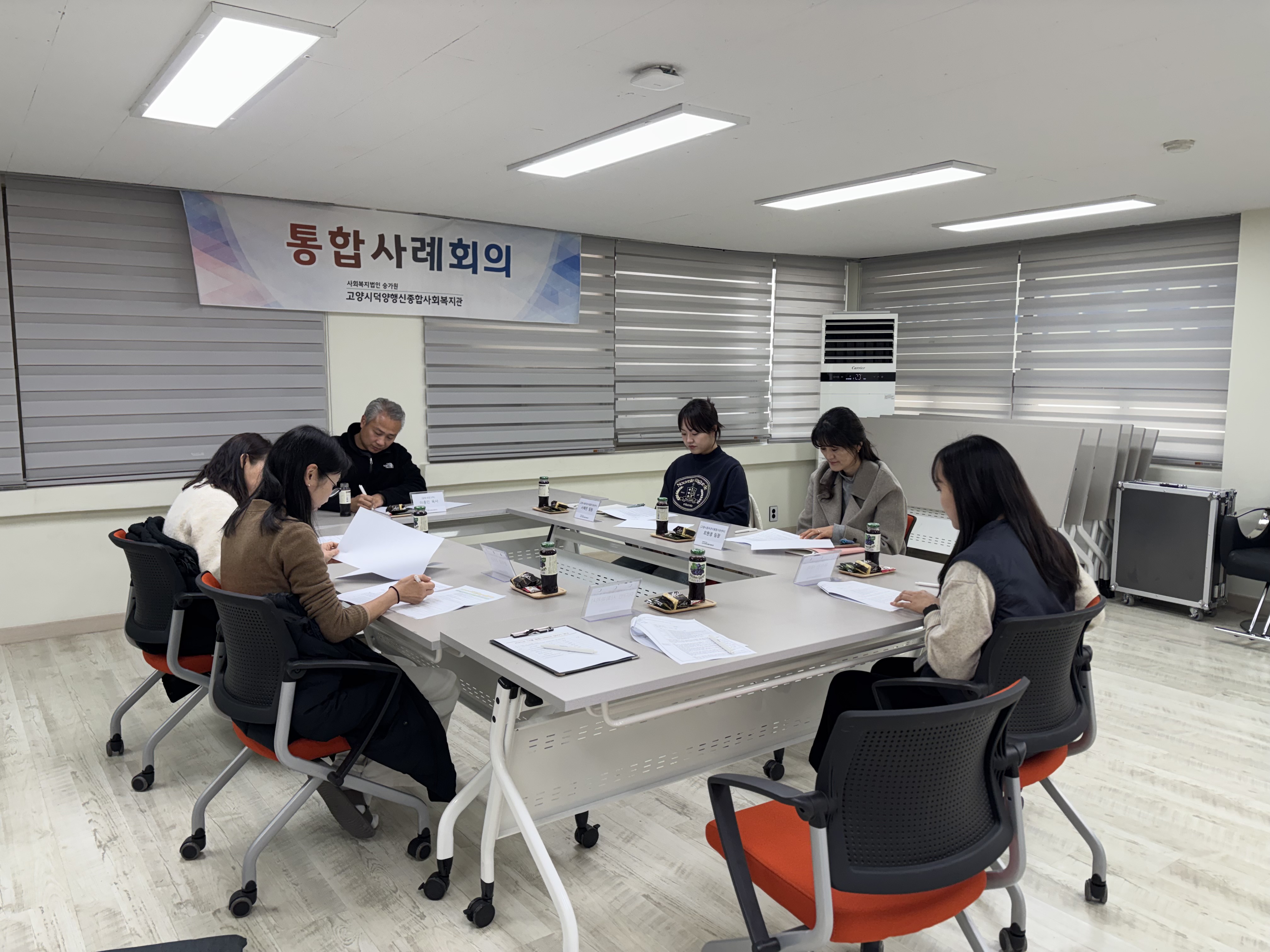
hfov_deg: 67.3
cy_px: 476
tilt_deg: -6.7
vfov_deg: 53.1
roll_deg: -0.4
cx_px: 635
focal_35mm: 26
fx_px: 954
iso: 80
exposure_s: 1/120
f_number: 1.6
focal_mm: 5.96
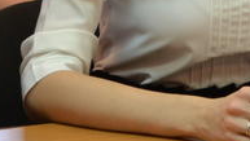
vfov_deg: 3.4
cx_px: 504
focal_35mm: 358
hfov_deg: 5.9
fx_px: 2377
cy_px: -116
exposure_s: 1/15
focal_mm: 55
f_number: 5.6
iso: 450
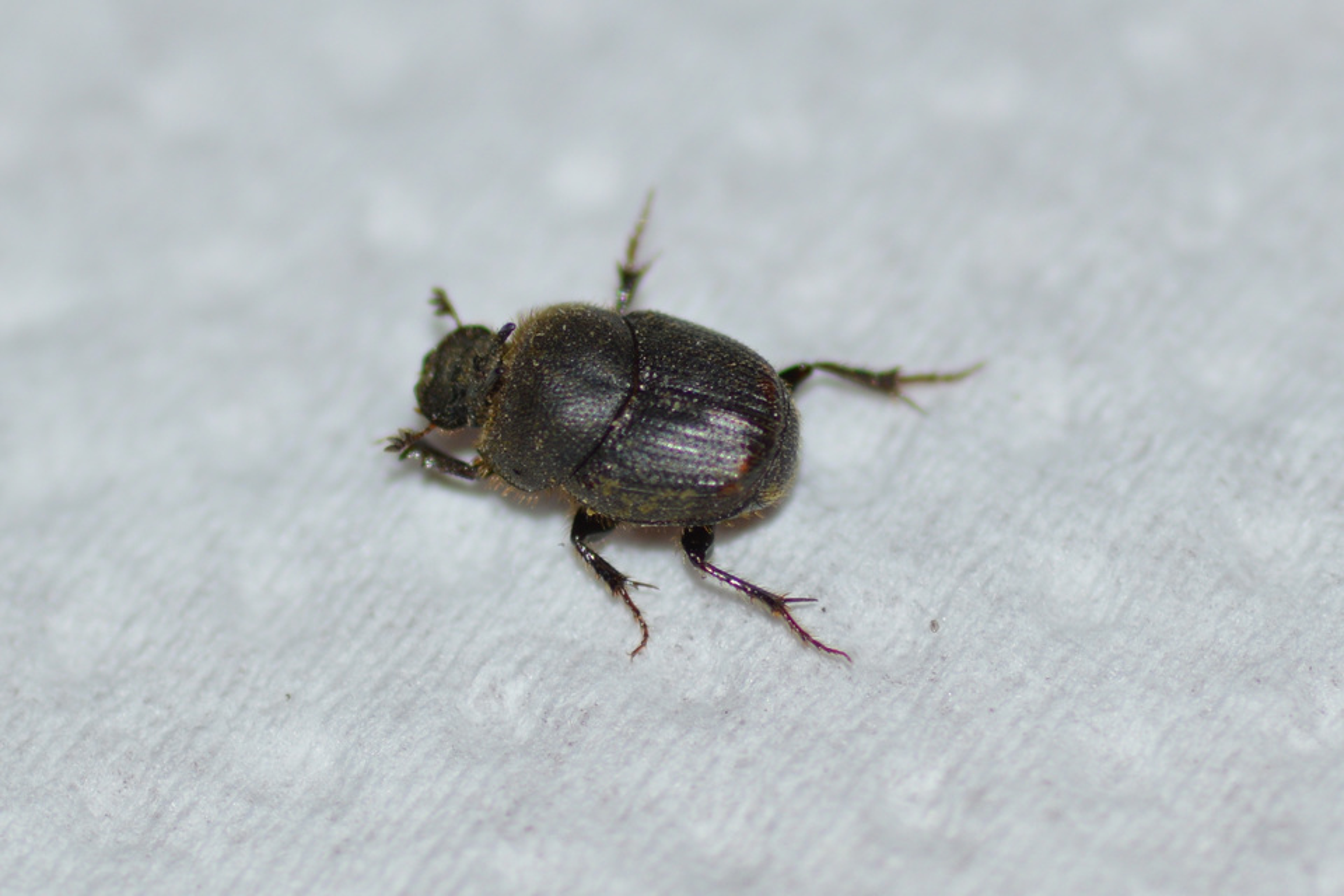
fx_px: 5600
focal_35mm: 150
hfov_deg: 13.7
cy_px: 448
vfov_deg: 9.1
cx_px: 672
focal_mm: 100
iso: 100
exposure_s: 1/200
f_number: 7.1
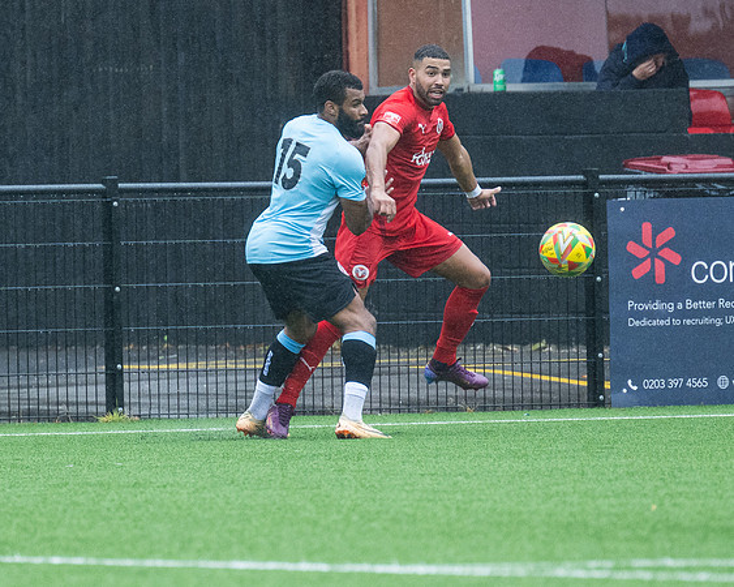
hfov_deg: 2.7
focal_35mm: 707
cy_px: 413
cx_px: 203
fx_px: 15358
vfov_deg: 2.2
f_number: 4
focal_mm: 260
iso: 1000
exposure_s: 1/1600
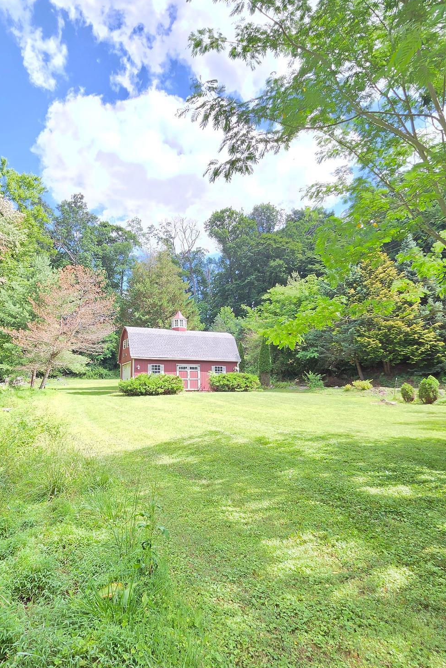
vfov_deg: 86.9
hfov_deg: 63.8
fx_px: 353
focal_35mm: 19
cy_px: 331
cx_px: 172
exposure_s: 1/445
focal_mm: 2.2
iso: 100
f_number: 2.2
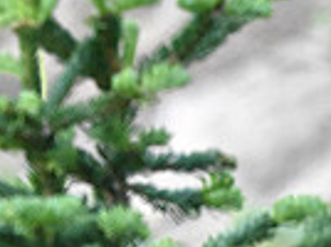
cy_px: 278
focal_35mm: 5000
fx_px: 47725
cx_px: -272
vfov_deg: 0.3
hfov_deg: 0.4
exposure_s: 1/250
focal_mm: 1200
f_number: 13
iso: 6400
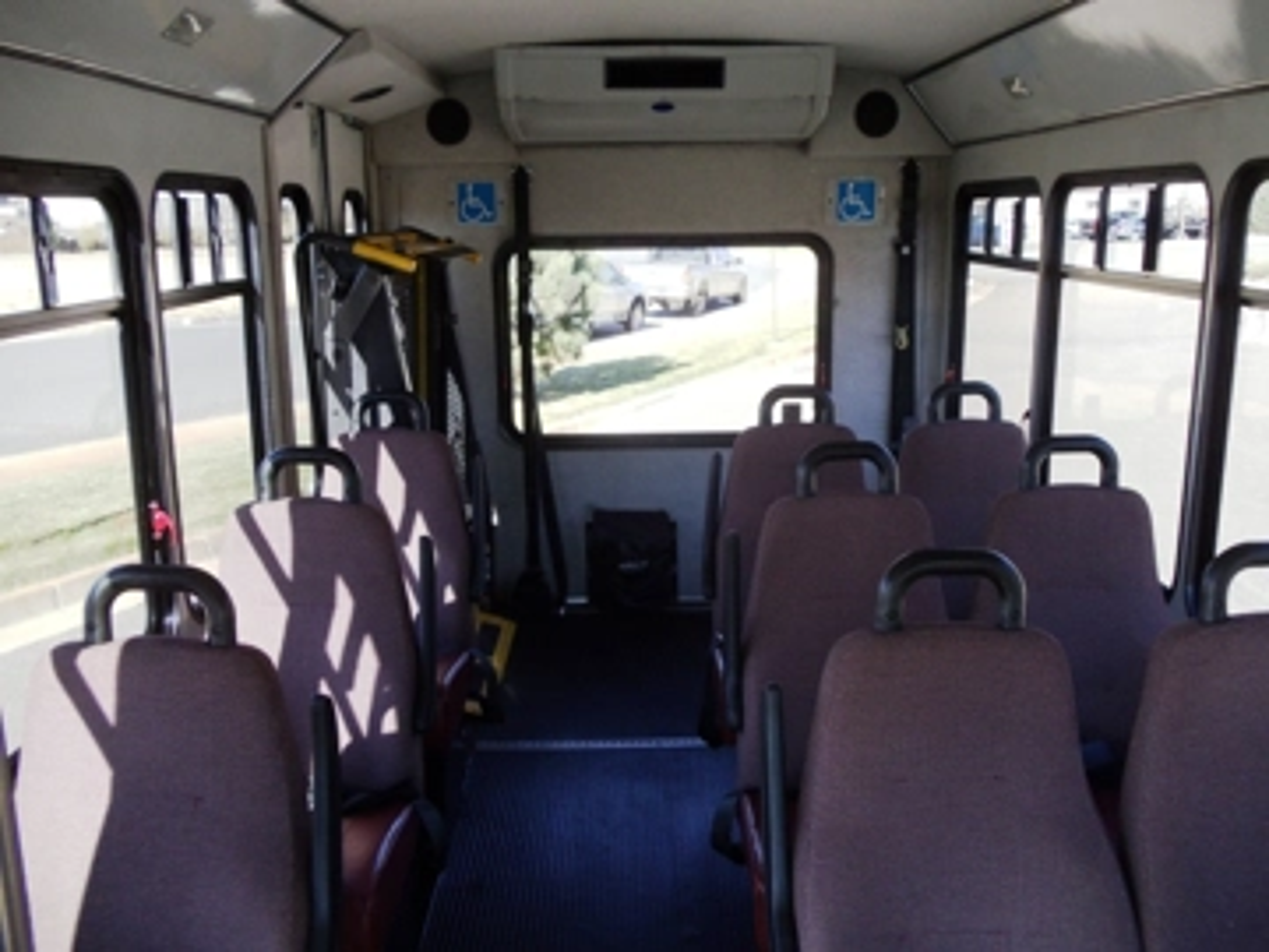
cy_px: 476
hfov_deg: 42.9
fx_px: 1613
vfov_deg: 32.9
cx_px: 634
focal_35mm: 44
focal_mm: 6
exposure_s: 1/100
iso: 200
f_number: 3.5
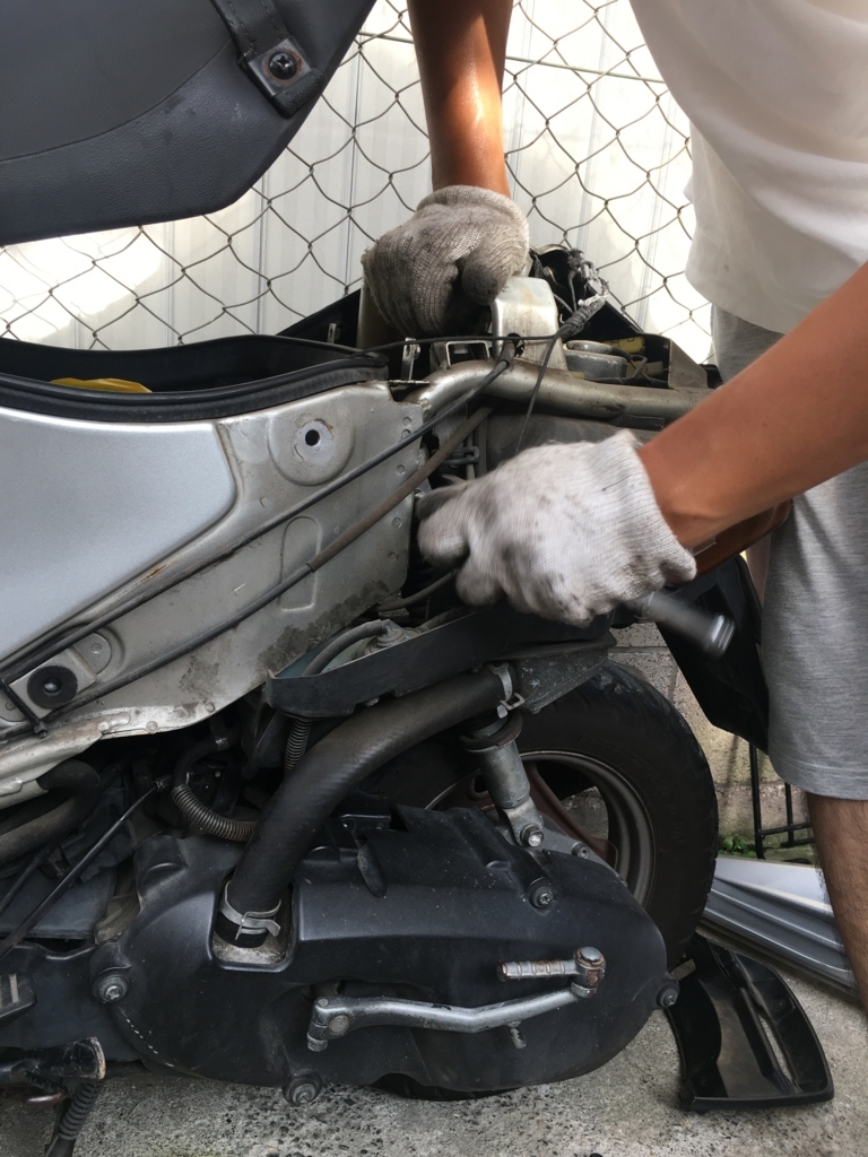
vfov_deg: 61.7
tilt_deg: -15.7
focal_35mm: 29
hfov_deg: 48.2
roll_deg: -7.6
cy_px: 578
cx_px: 434
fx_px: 970
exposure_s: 1/120
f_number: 2.2
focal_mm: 4.15
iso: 32
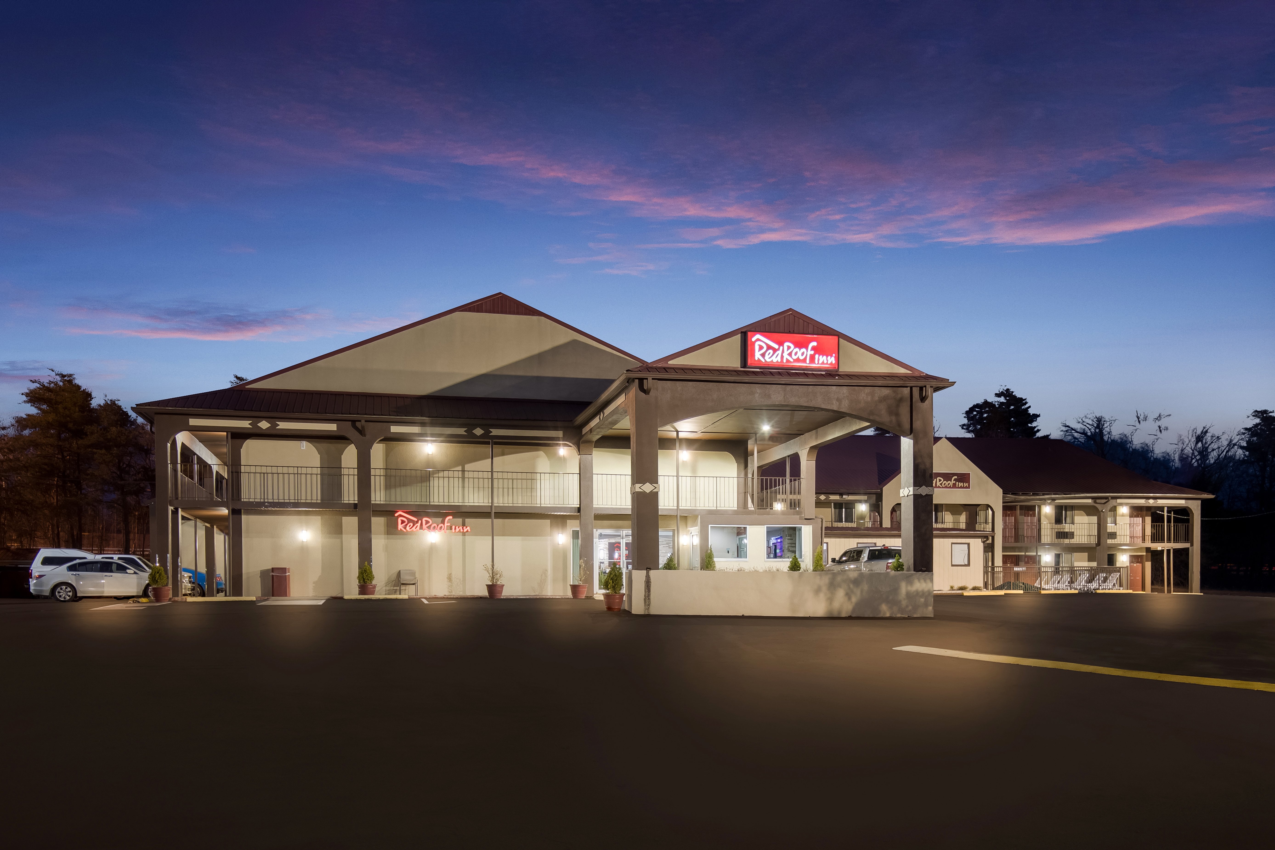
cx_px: 638
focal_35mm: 24
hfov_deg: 73.7
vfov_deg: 53.1
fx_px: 850
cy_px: 425
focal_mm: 16
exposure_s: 6
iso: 320
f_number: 8
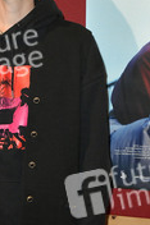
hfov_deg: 14.8
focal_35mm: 91
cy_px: 124
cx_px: 14
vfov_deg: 22.4
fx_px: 570
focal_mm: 40
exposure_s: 1/250
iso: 2000
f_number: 6.3
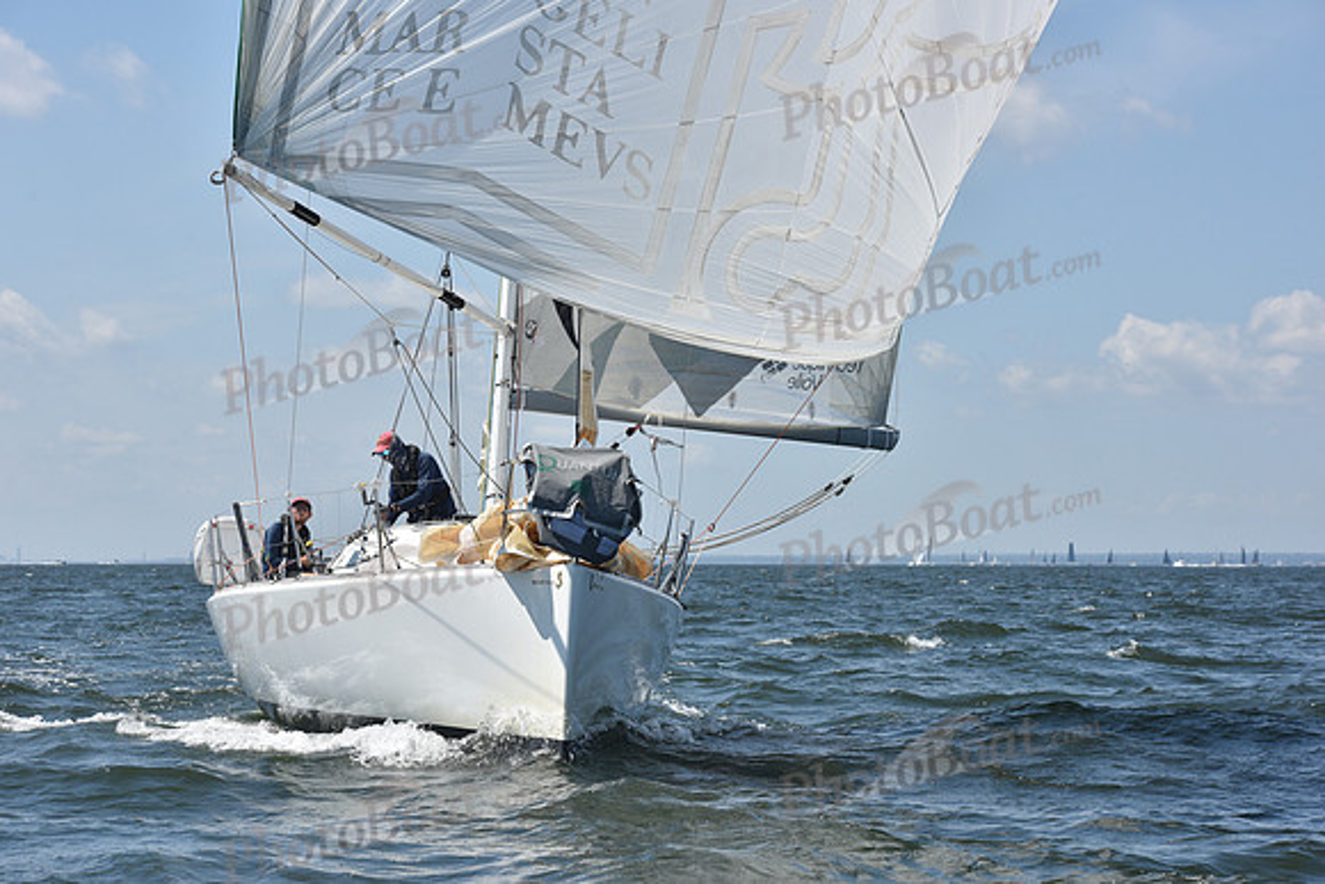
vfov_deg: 13.7
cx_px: 662
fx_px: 3681
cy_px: 442
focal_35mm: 100
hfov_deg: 20.4
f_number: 10
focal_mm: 100
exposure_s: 1/1250
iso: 320
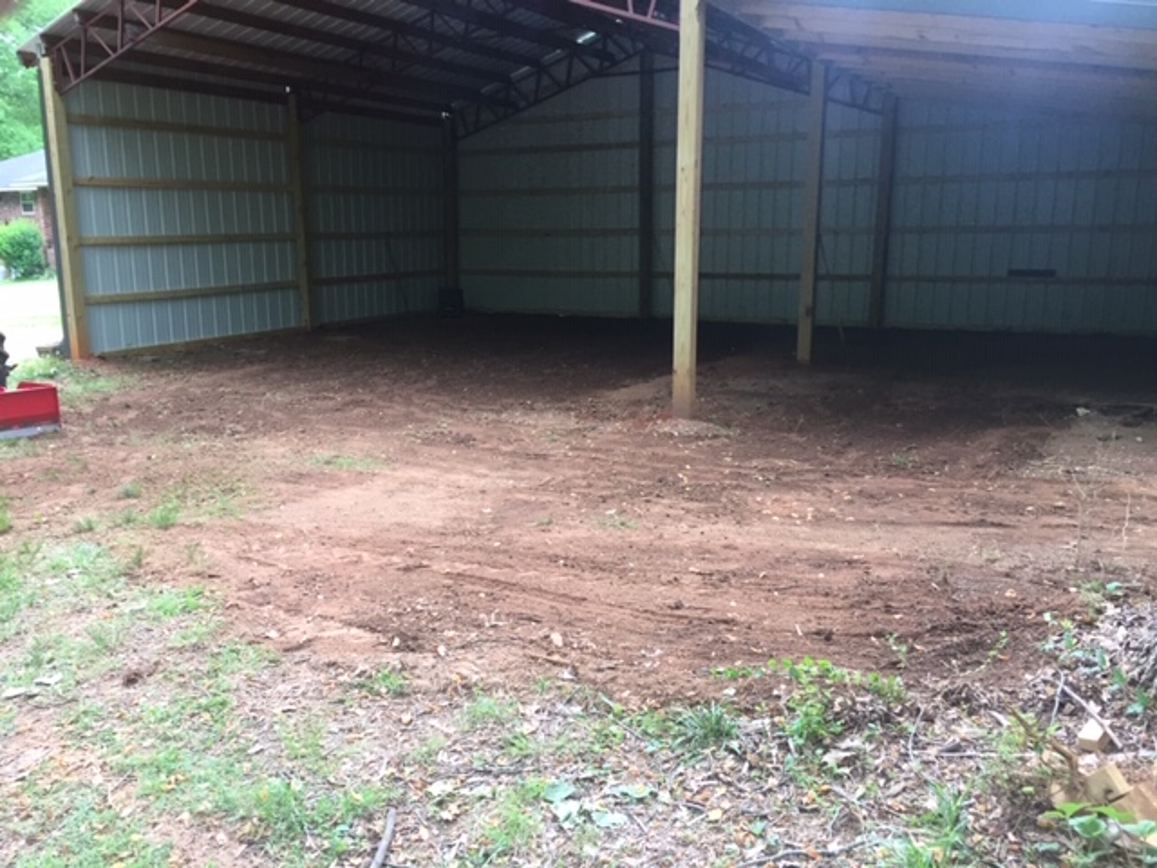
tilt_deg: -12.0
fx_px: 969
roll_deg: +0.4
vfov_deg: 48.2
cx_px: 578
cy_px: 434
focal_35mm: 29
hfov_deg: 61.7
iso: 40
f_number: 2.2
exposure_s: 1/30
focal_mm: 4.15
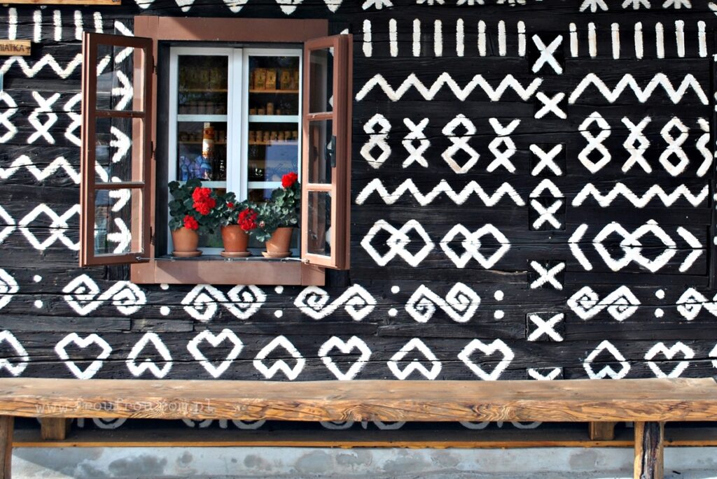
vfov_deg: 34.3
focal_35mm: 39
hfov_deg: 49.5
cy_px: 240
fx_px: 778
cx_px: 358
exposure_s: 1/125
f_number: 5.6
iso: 140
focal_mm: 26
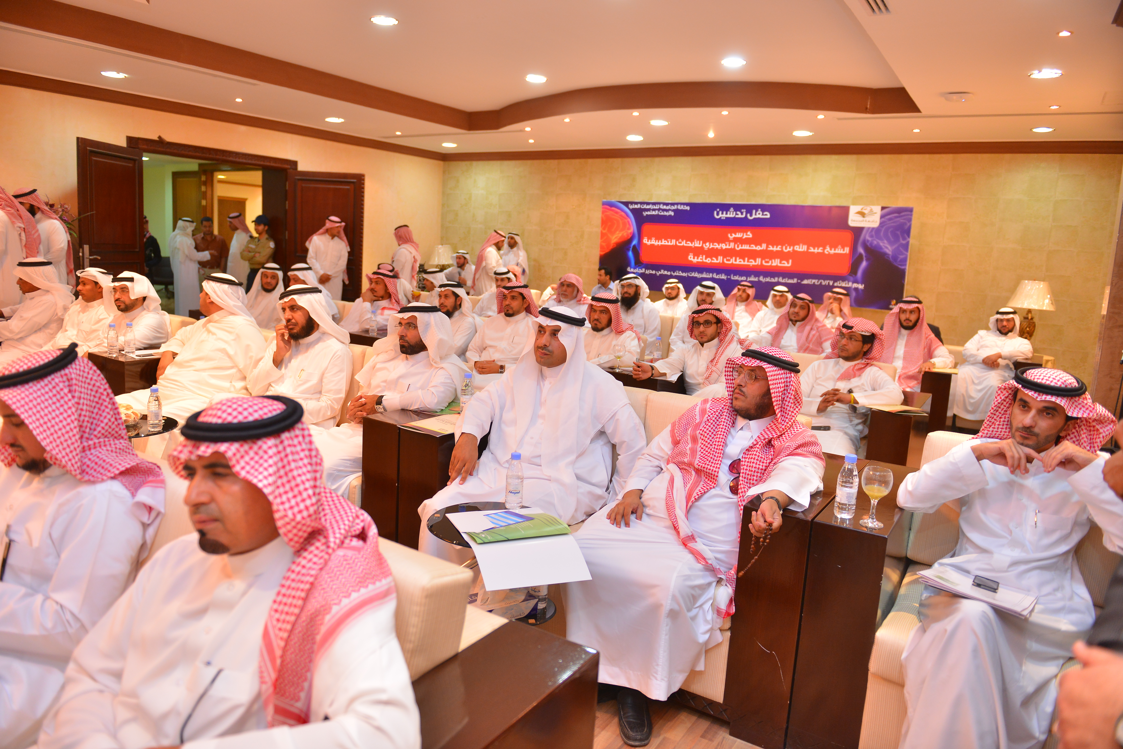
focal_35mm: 24
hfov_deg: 73.7
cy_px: 374
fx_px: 749
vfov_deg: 53.1
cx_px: 562
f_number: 2.8
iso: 800
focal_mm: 24
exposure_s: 1/100
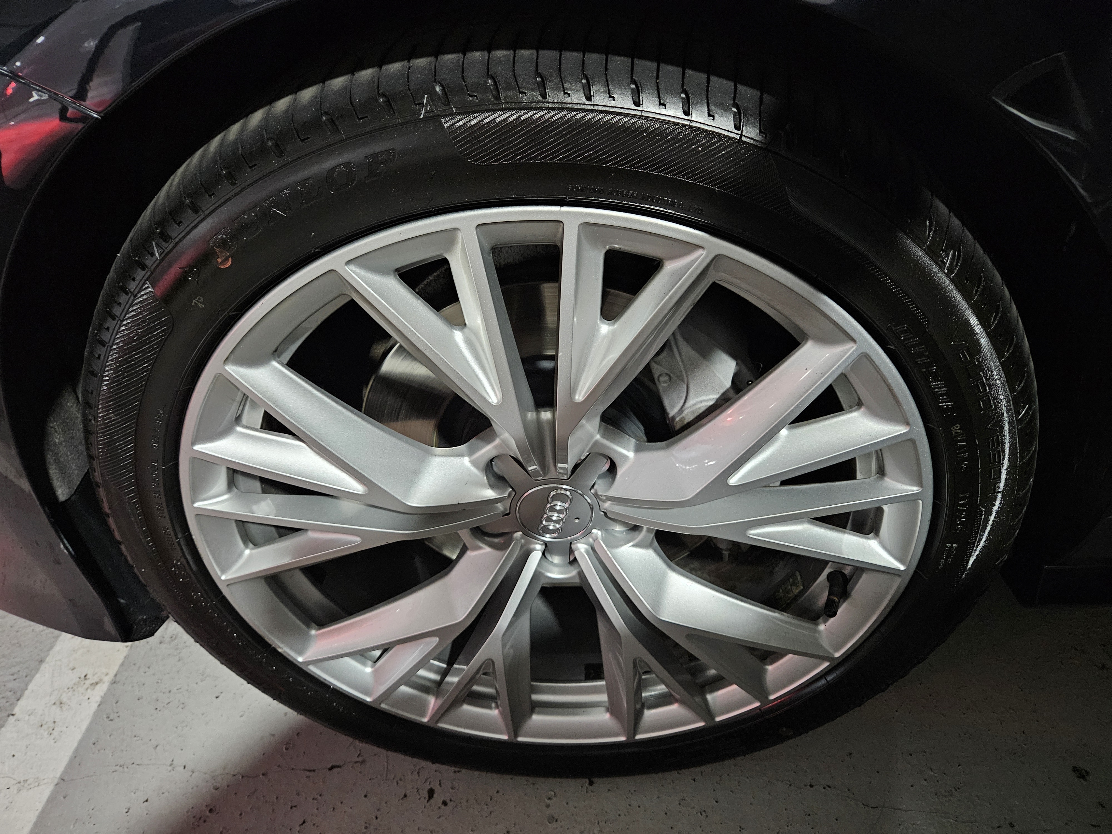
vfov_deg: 58.9
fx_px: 739
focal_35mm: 23
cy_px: 417
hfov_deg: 73.9
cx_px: 556
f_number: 1.8
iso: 500
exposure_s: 1/24
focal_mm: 5.4
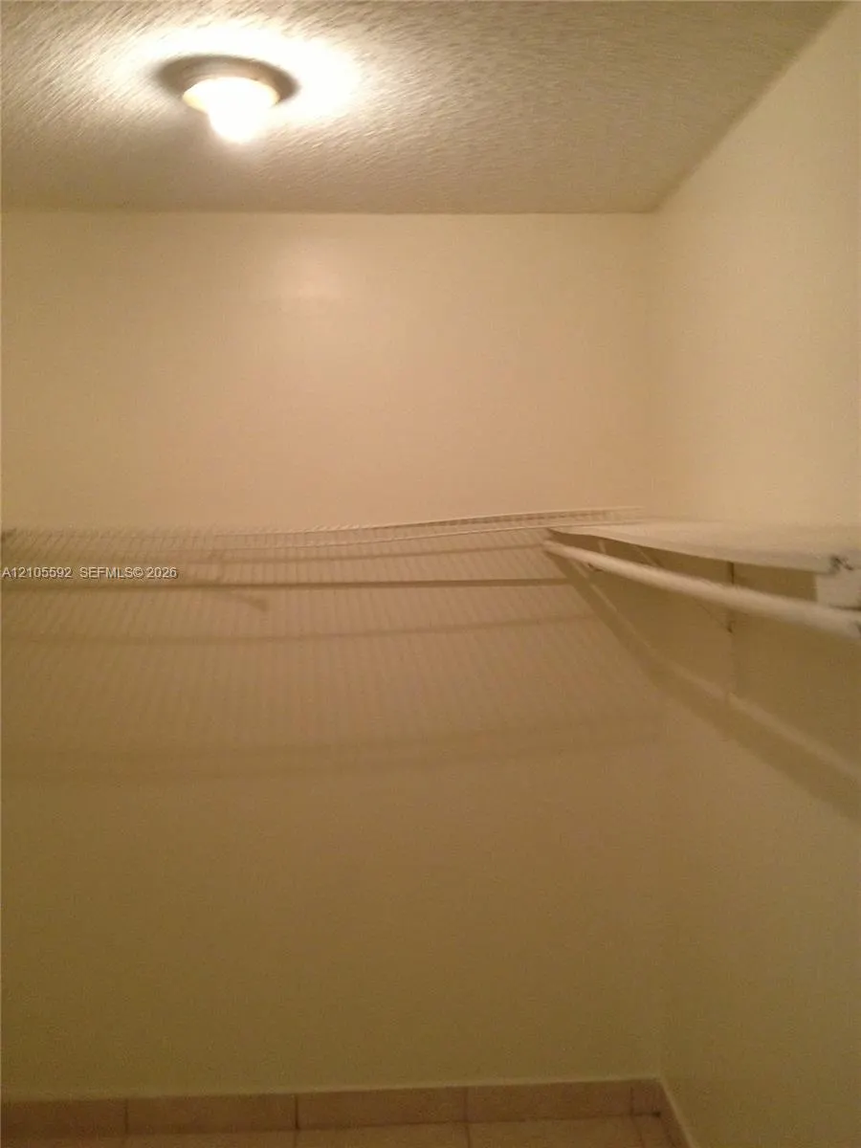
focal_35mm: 35
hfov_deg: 40.7
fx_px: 1161
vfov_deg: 52.6
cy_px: 574
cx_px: 430
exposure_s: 1/20
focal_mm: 4.28
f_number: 2.4
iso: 250
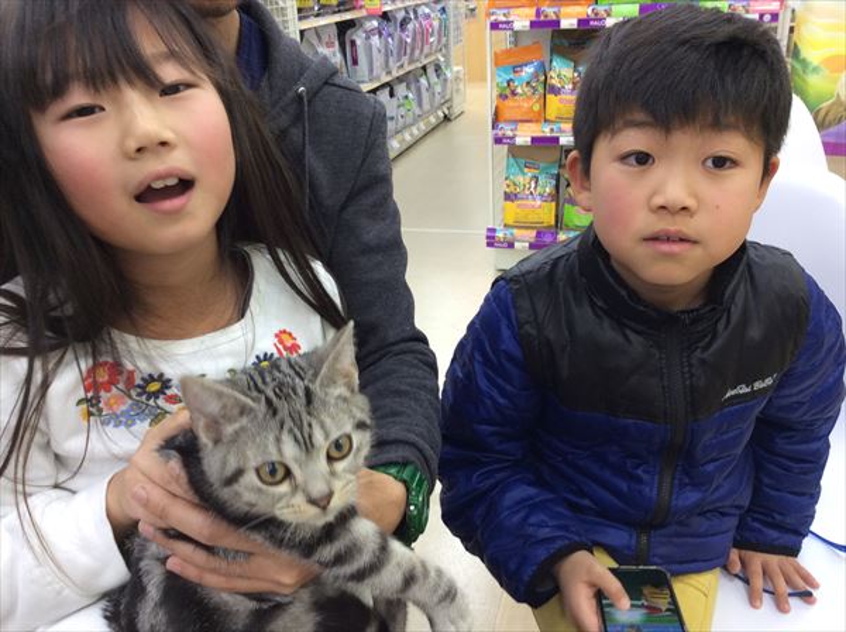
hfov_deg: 56.9
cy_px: 316
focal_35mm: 32
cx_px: 423
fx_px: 781
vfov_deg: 44.0
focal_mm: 3.3
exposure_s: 1/24
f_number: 2.4
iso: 64
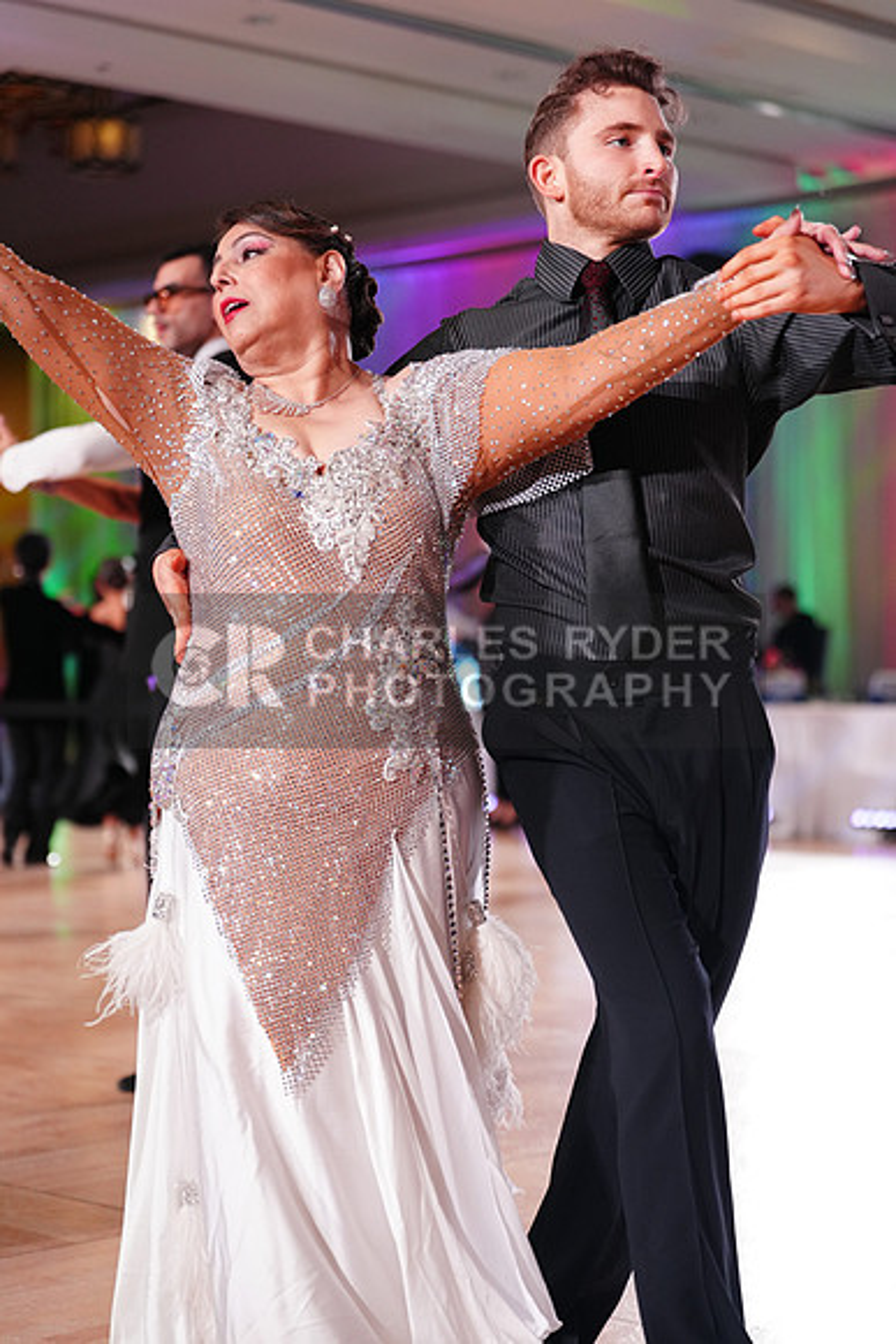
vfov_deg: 28.8
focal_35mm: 70
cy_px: 672
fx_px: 2612
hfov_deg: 19.5
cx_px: 448
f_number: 2.8
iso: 2000
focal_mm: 70
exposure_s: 1/500
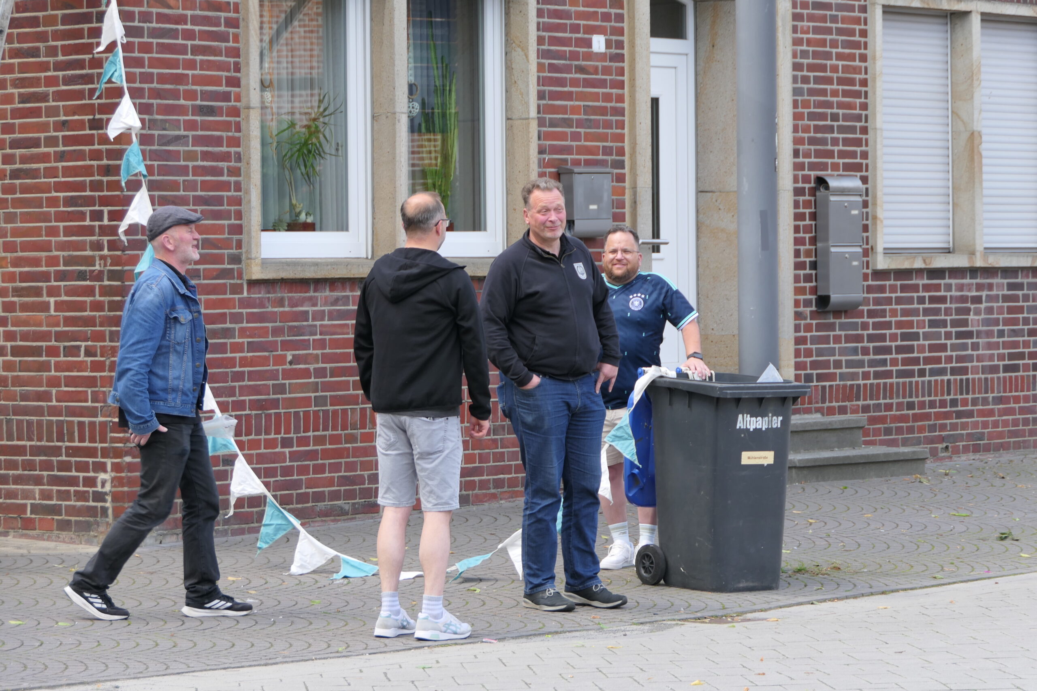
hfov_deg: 14.7
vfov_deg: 9.8
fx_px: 4033
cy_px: 346
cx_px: 518
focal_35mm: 140
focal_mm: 51.3
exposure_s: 1/160
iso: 125
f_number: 4.2
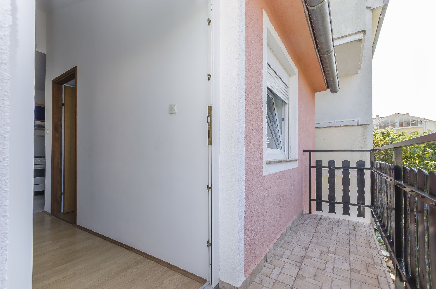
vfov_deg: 77.1
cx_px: 218
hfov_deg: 100.5
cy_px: 144
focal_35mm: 15
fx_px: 181
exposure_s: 1/100
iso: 100
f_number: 8
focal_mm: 10
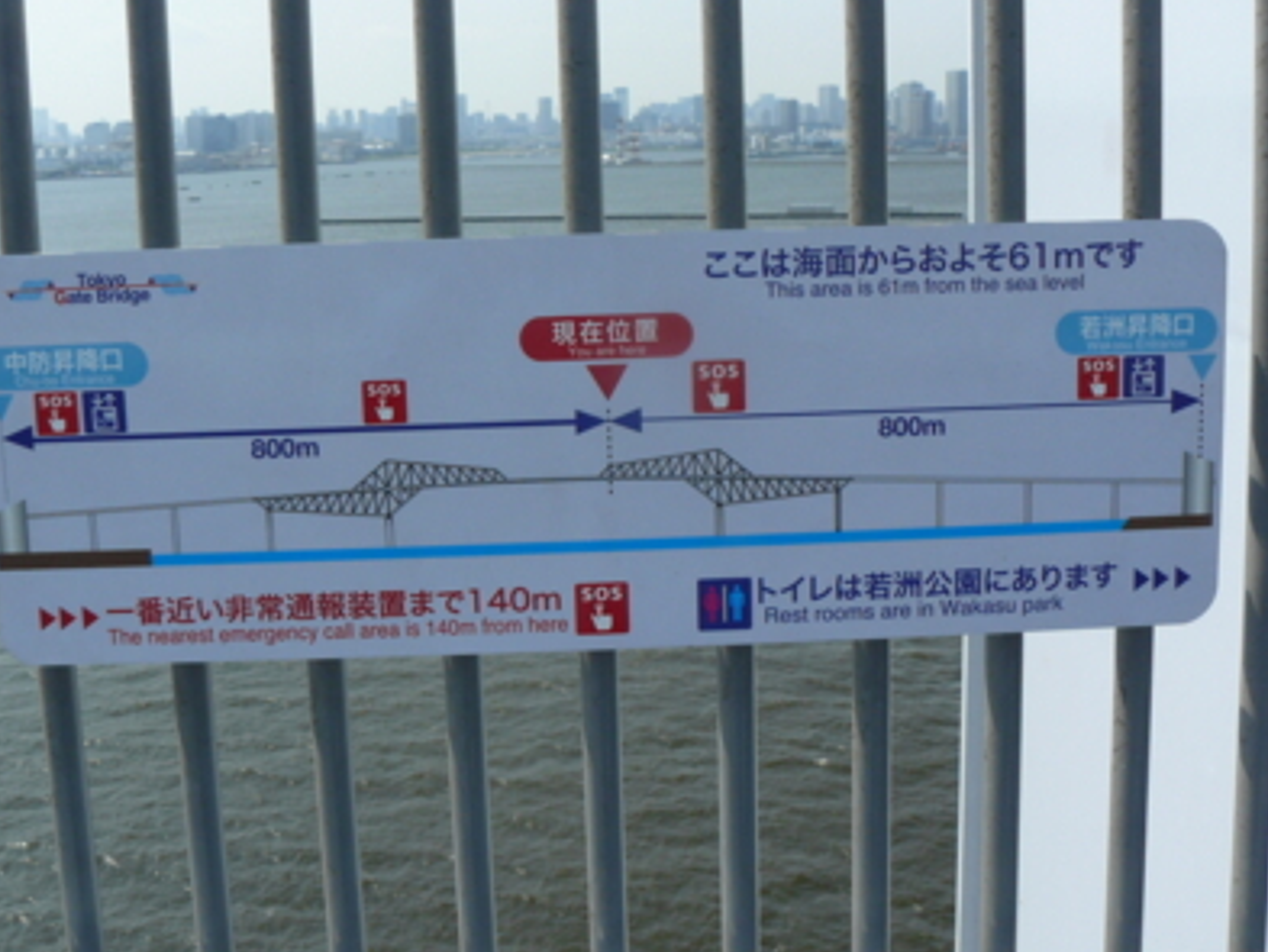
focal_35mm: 44
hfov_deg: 42.9
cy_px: 403
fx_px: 1612
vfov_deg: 32.8
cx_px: 613
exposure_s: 1/500
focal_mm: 6
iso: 100
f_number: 5.6
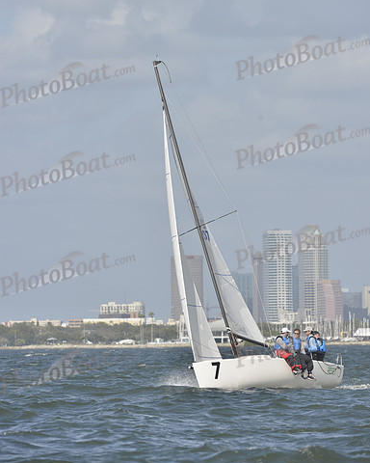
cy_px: 208
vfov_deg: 5.7
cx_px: 185
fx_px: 4654
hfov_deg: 4.6
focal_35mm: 340
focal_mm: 300
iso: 400
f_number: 9
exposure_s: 1/1250
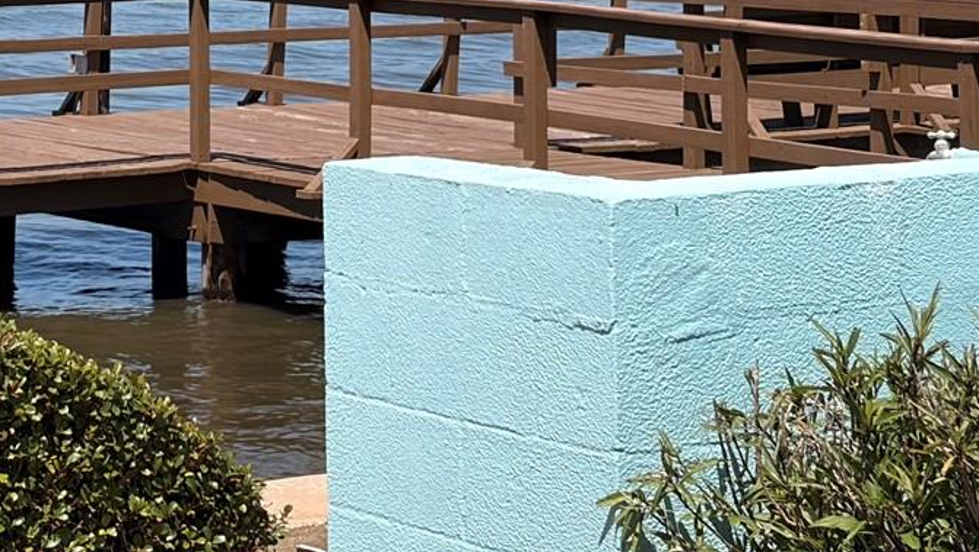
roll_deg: +2.3
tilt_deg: -1.8
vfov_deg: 8.9
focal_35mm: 135
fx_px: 3506
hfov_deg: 15.7
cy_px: -118
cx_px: 85
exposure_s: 1/3636
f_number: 1.6
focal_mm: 5.96
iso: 32
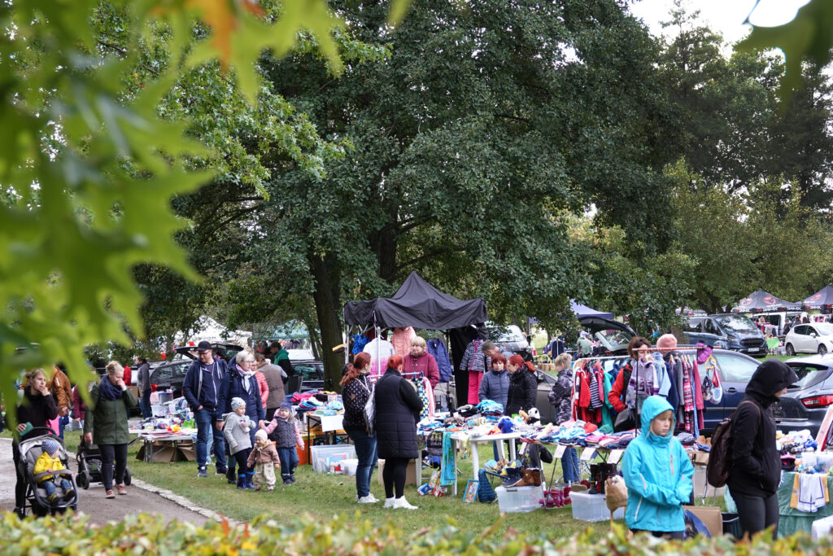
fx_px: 1828
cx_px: 416
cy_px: 278
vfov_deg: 17.3
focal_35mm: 79
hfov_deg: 25.7
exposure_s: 1/80
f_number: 3.5
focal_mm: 28.91
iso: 160
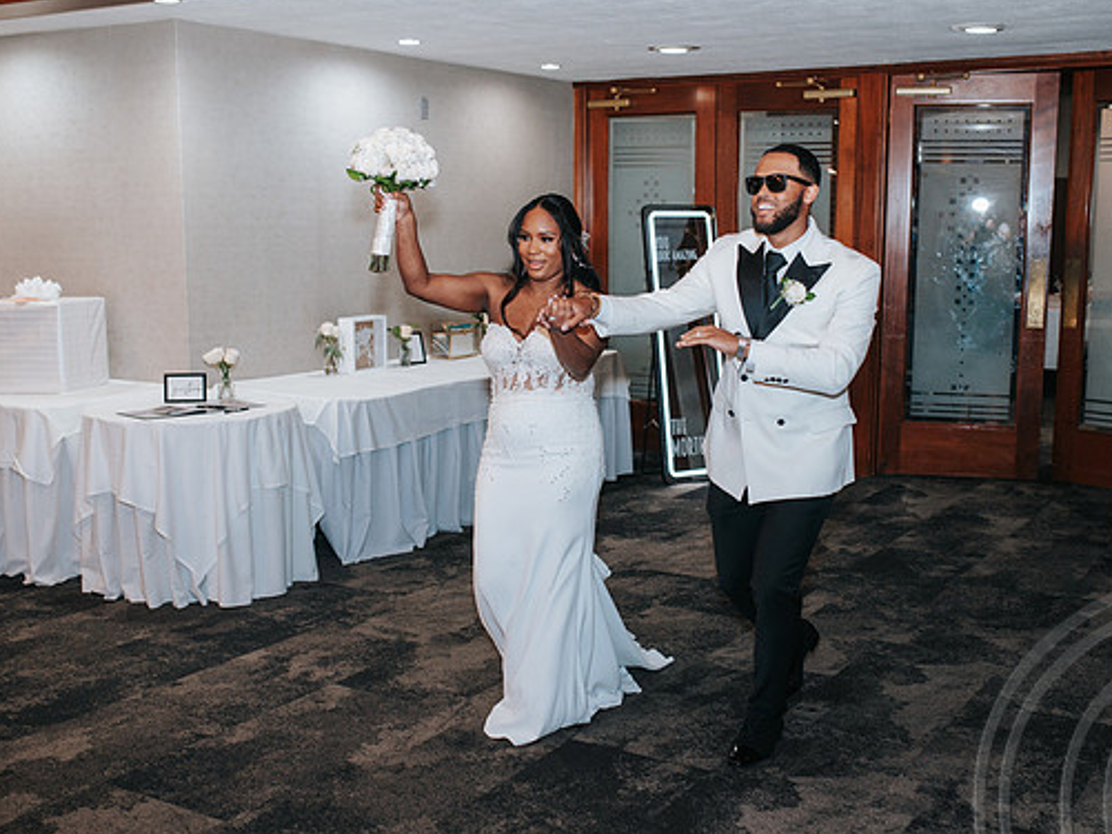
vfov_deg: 33.6
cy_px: 435
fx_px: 1382
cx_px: 614
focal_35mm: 43
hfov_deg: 43.8
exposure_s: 1/200
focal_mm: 35
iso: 640
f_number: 2.8
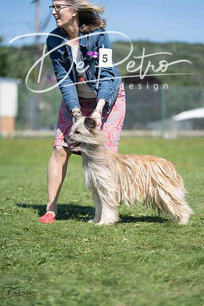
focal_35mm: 103
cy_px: 153
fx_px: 875
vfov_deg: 19.8
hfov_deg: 13.3
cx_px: 102
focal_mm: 103
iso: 100
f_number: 2.8
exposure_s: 1/1250
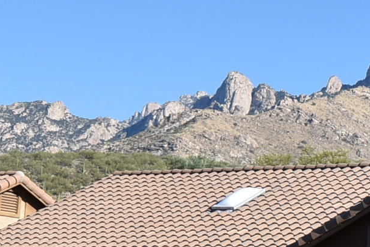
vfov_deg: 8.5
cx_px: 660
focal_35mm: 161
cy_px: 110
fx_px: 1656
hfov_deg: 11.8
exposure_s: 1/320
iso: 200
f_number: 9
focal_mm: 22
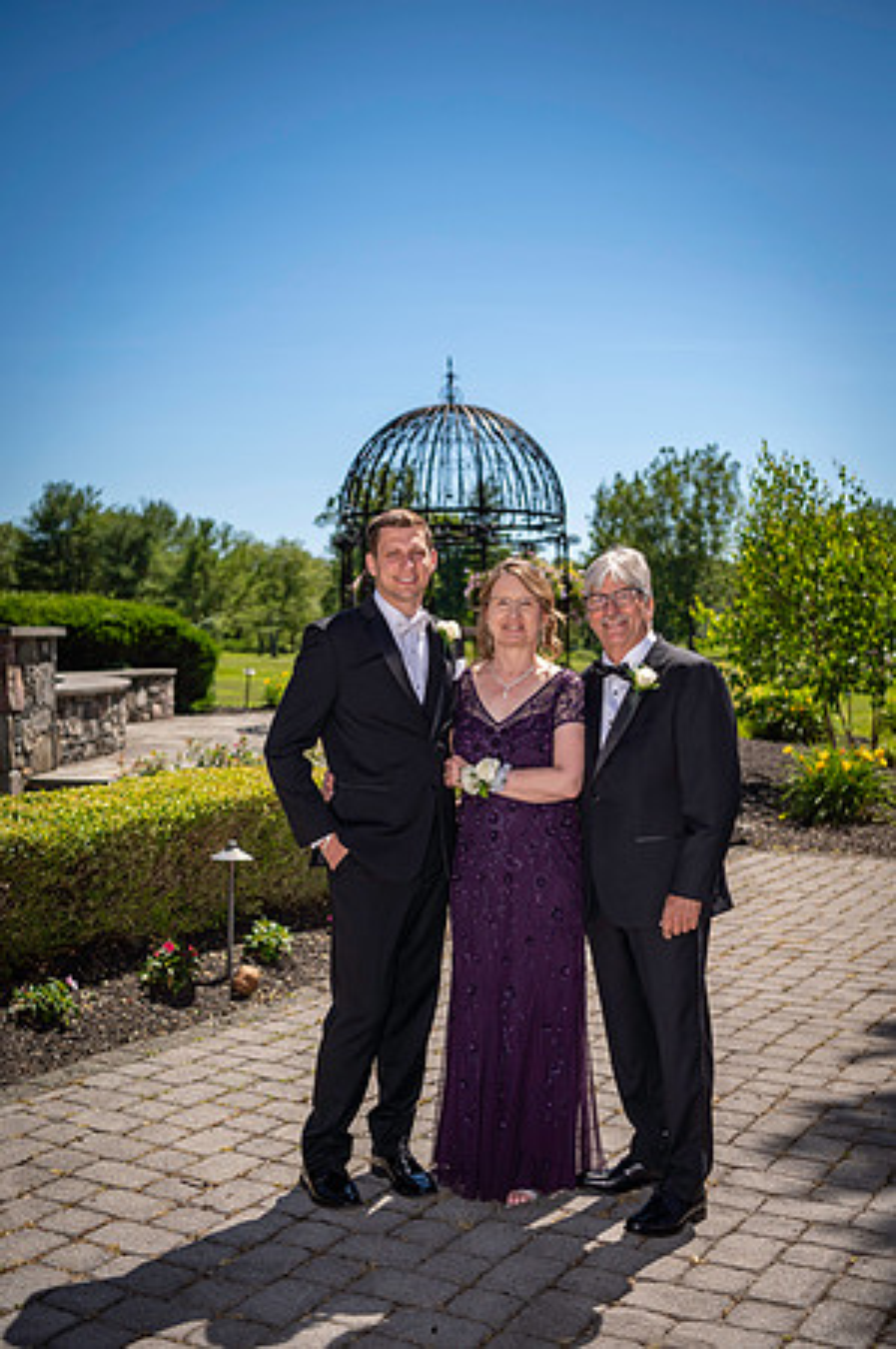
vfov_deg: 46.4
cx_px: 448
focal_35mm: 42
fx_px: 1572
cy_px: 674
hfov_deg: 31.8
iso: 100
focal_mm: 42
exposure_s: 1/2500
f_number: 3.2
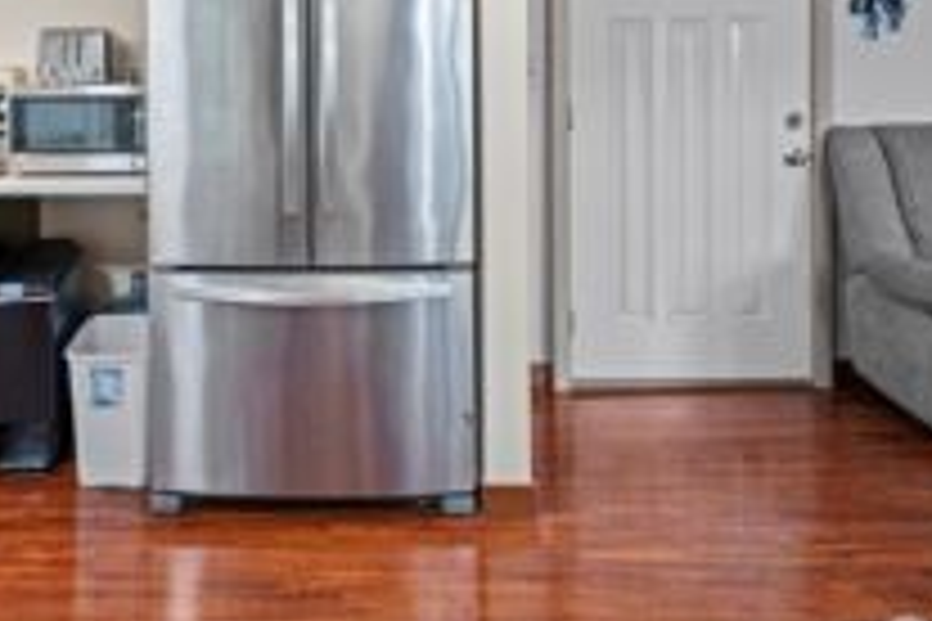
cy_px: 83
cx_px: 239
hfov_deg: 63.6
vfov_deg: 44.4
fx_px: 699
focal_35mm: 27
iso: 200
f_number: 8
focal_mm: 14
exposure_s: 1/1.25
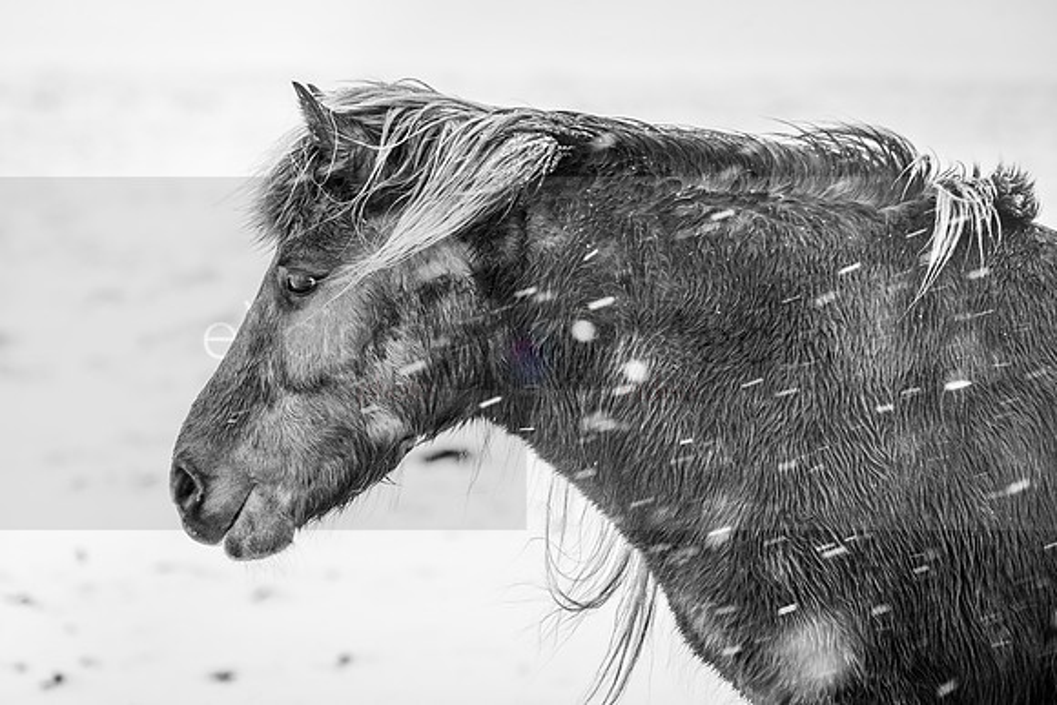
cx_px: 528
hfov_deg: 10.3
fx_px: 5873
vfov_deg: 6.9
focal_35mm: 200
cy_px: 352
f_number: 5.6
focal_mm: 200
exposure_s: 1/200
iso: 400
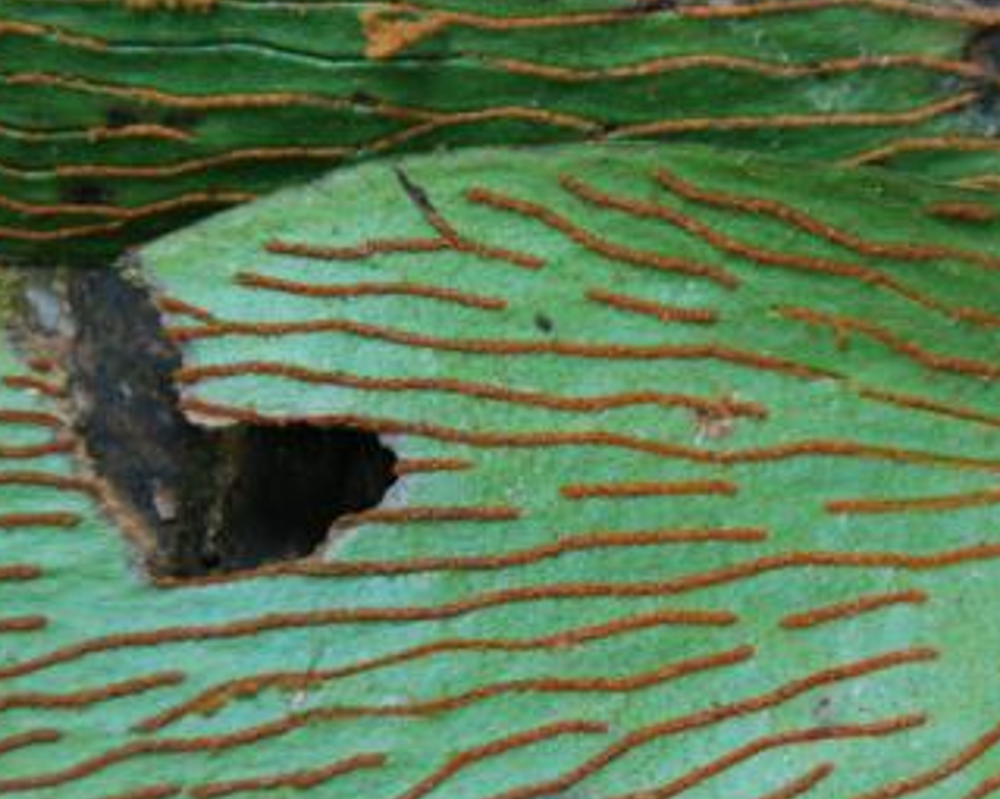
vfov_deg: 4.3
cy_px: 429
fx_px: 10589
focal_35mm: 358
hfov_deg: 5.4
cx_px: 846
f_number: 5.6
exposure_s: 1/60
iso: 400
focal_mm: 135
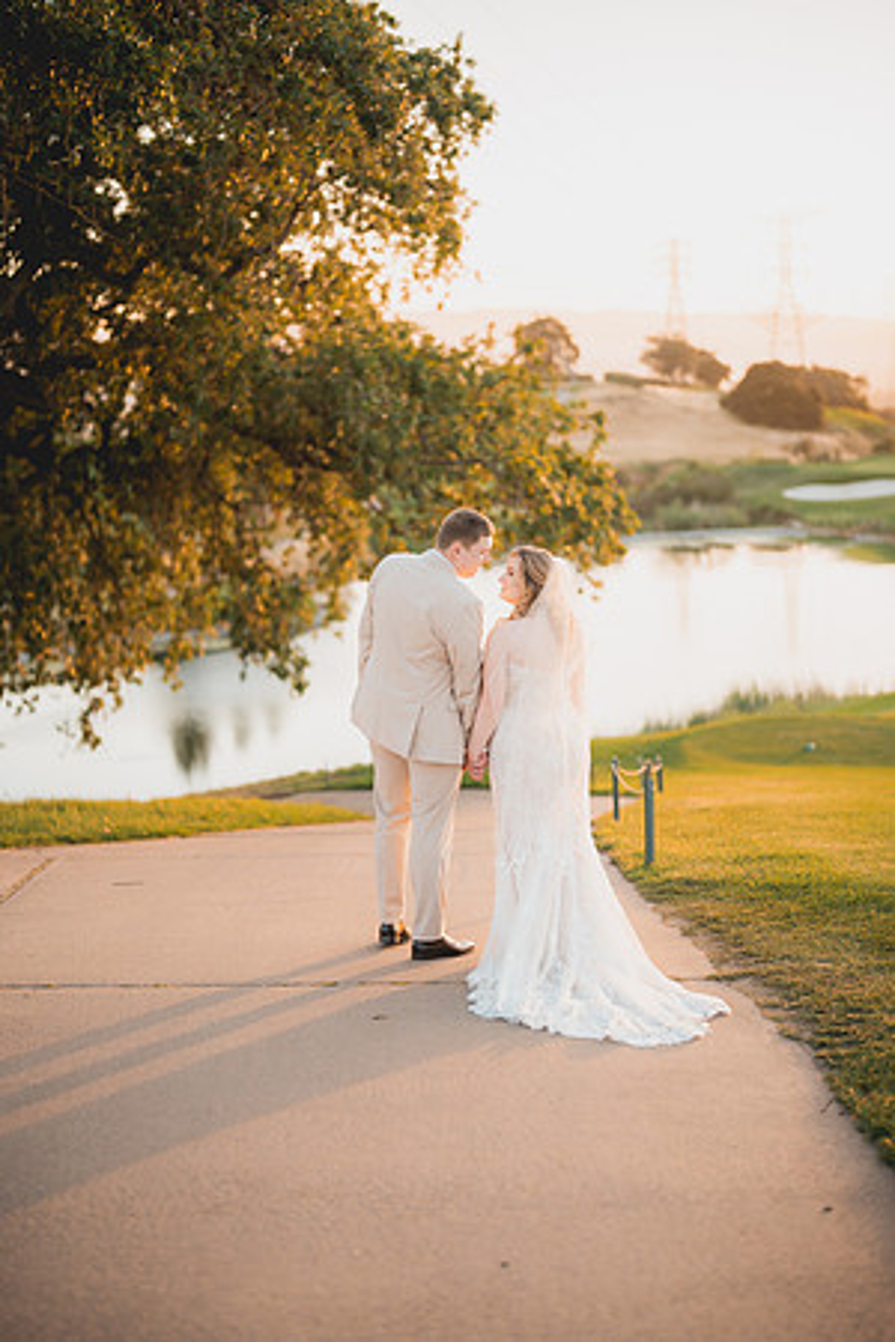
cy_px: 671
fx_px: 1864
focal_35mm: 50
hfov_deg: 27.0
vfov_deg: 39.6
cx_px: 448
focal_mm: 50
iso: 125
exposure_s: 1/500
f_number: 1.2
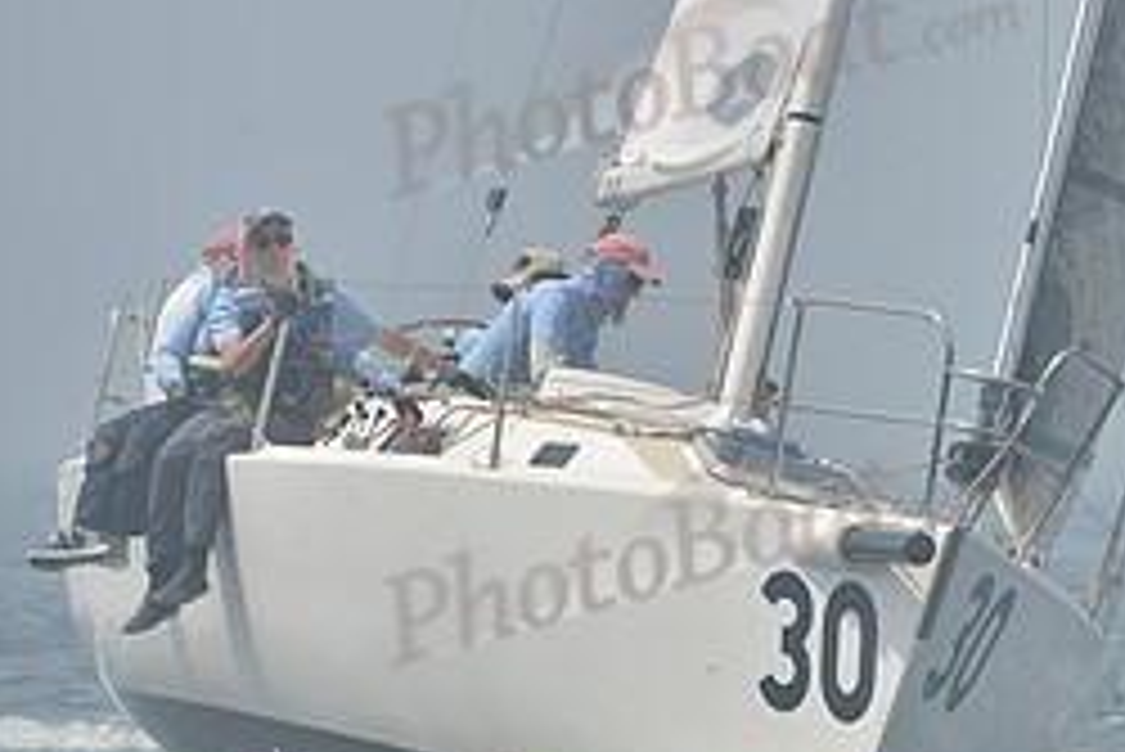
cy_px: 250
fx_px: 17384
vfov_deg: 2.5
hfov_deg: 3.7
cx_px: 1256
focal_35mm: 556
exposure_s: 1/1000
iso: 280
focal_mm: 240
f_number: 9
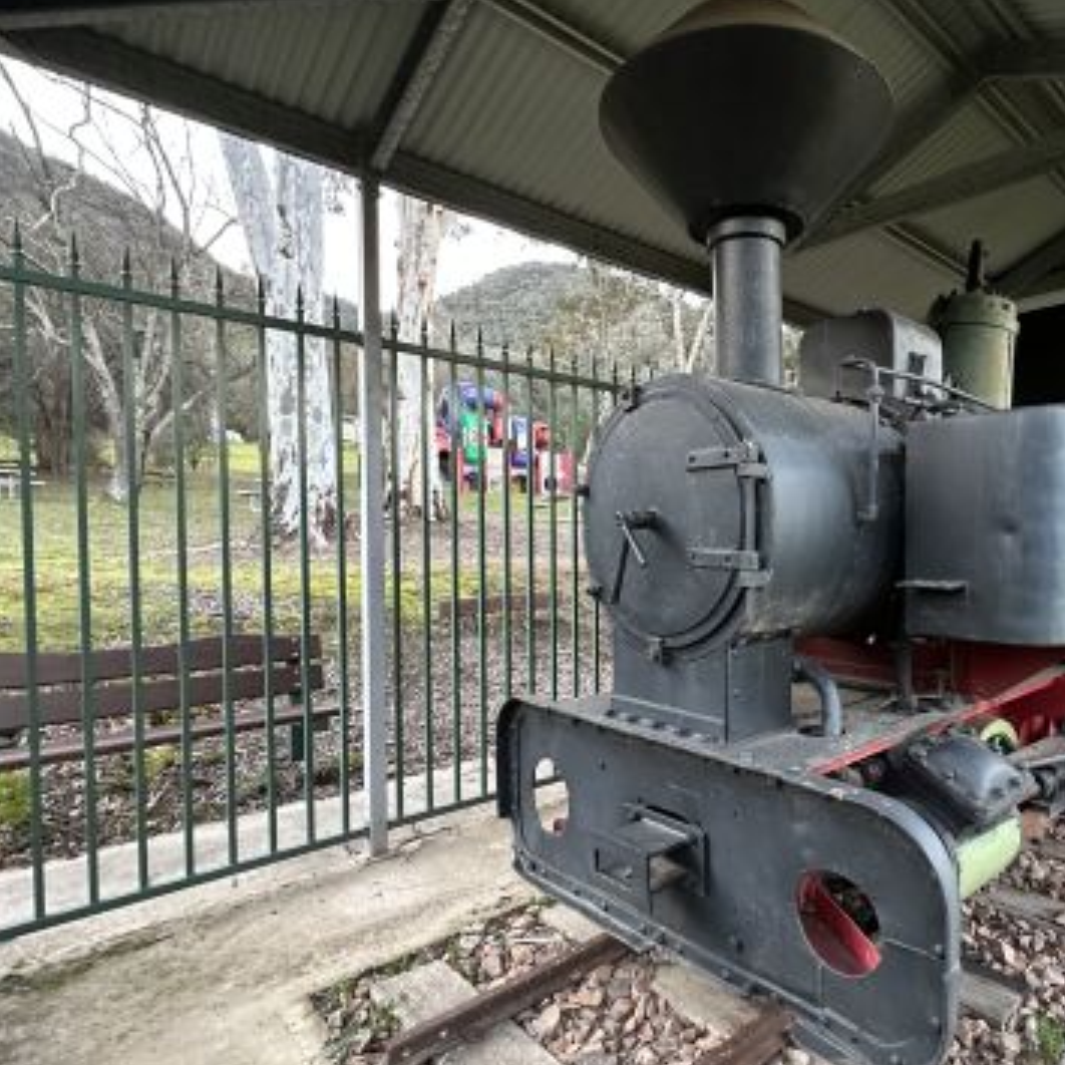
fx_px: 731
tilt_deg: -2.4
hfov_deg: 69.8
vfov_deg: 72.1
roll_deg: +0.2
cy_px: 563
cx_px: 722
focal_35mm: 21
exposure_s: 1/67
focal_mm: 2.22
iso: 320
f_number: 2.2
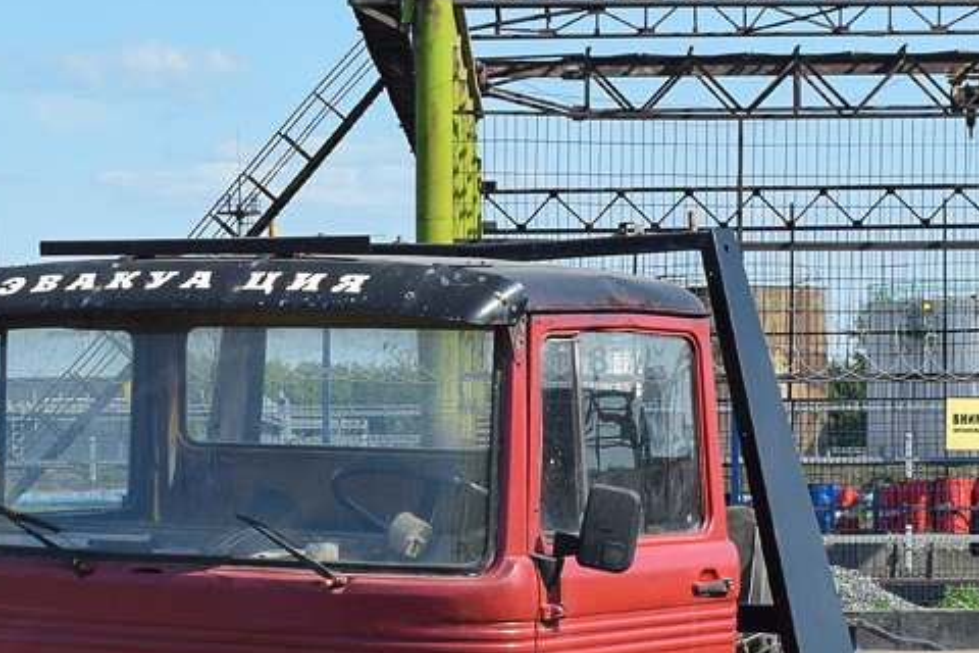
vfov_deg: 11.4
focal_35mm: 120
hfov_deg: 17.1
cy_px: 447
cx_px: 481
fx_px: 3263
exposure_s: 1/320
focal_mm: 32
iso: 200
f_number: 9
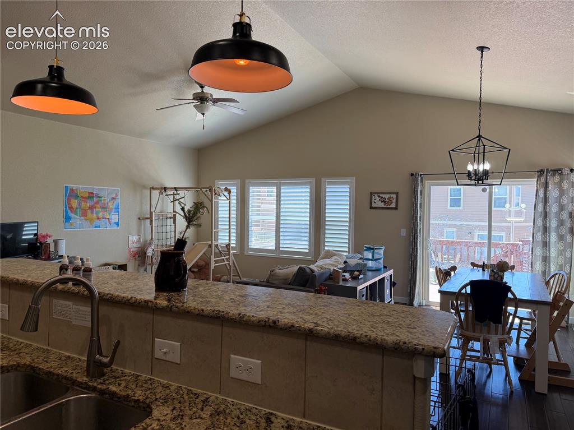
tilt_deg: -1.0
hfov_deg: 71.6
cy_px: 215
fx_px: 398
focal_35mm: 24
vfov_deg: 56.8
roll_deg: -0.9
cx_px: 287
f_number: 1.78
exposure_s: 1/201
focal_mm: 6.76
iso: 125
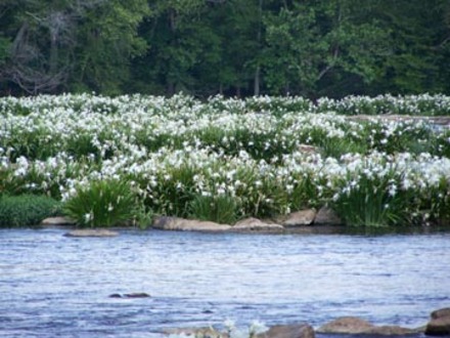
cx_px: 225
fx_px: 4771
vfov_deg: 4.1
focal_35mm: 367
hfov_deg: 5.4
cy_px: 169
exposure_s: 1/400
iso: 80
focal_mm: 60.8
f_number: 3.6
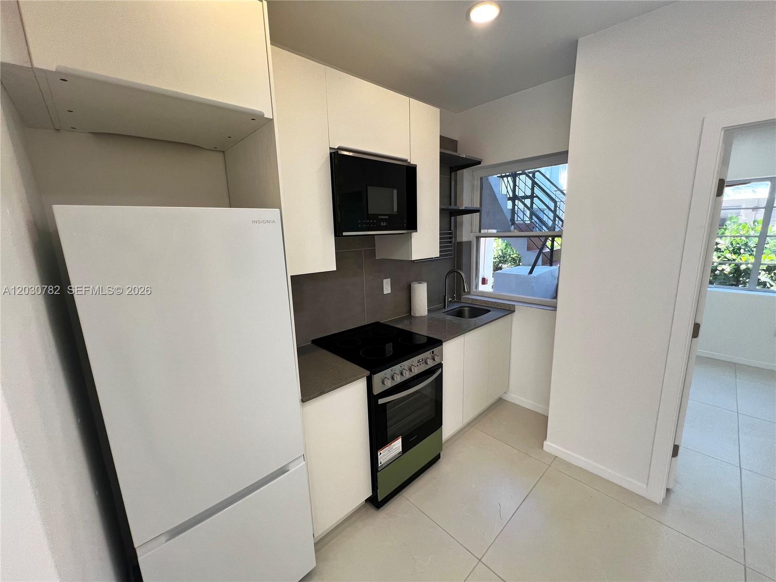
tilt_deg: -13.8
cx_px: 388
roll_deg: +1.4
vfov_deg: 89.9
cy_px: 291
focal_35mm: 13
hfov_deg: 106.2
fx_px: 291
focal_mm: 1.57
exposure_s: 1/120
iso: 64
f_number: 1.8
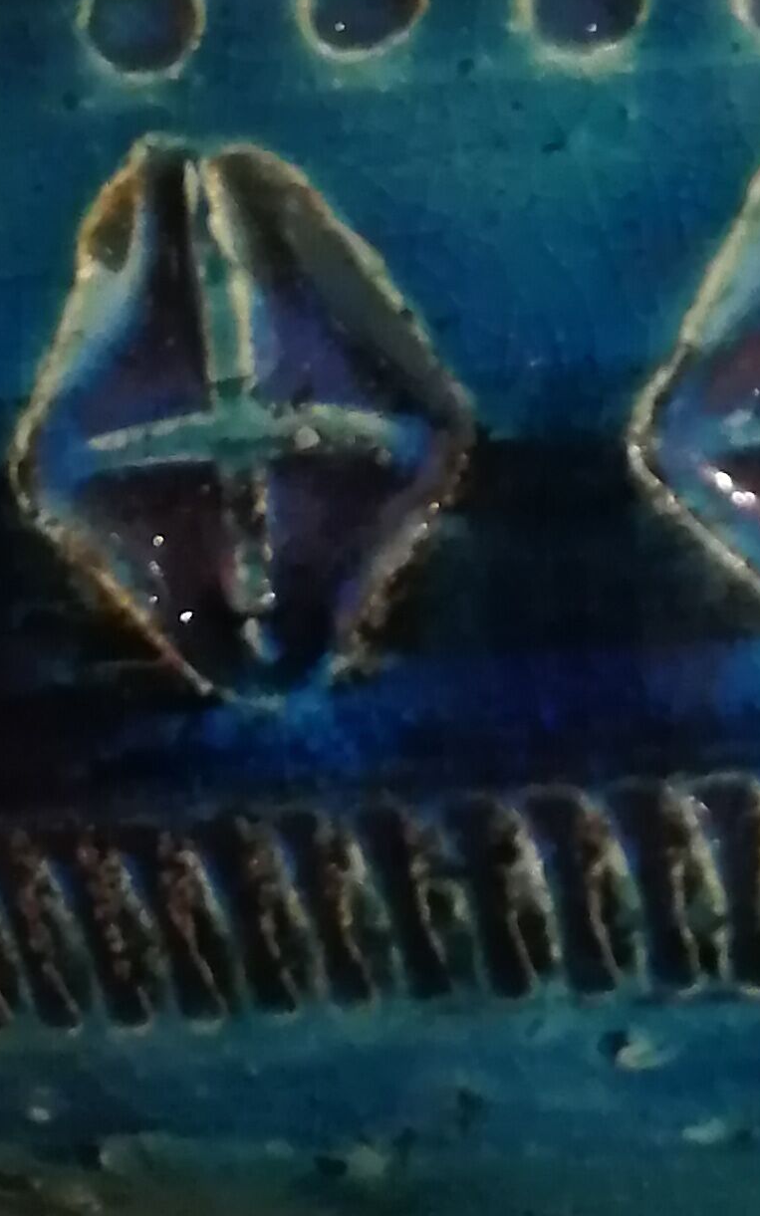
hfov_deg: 10.8
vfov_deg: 17.4
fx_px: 3977
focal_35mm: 120
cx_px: 806
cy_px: 547
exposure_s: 1/25
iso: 400
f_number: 1.8
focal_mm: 3.95
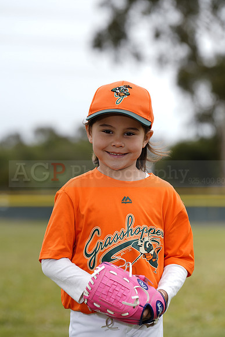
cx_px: 112
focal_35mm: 182
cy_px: 168
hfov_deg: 7.5
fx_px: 1705
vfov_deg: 11.3
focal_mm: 182
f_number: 5.6
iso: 50
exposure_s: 1/250
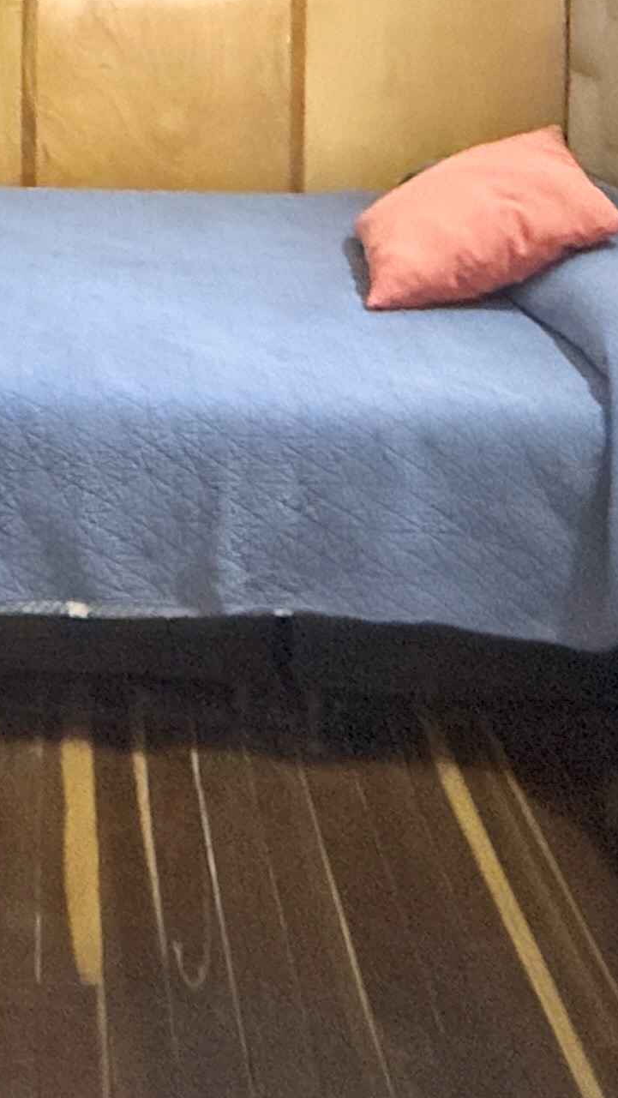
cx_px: 6
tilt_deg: -1.0
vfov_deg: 36.1
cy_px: -123
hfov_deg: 23.9
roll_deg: -0.3
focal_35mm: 48
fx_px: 1398
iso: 2000
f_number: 2.2
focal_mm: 2.22
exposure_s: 1/30
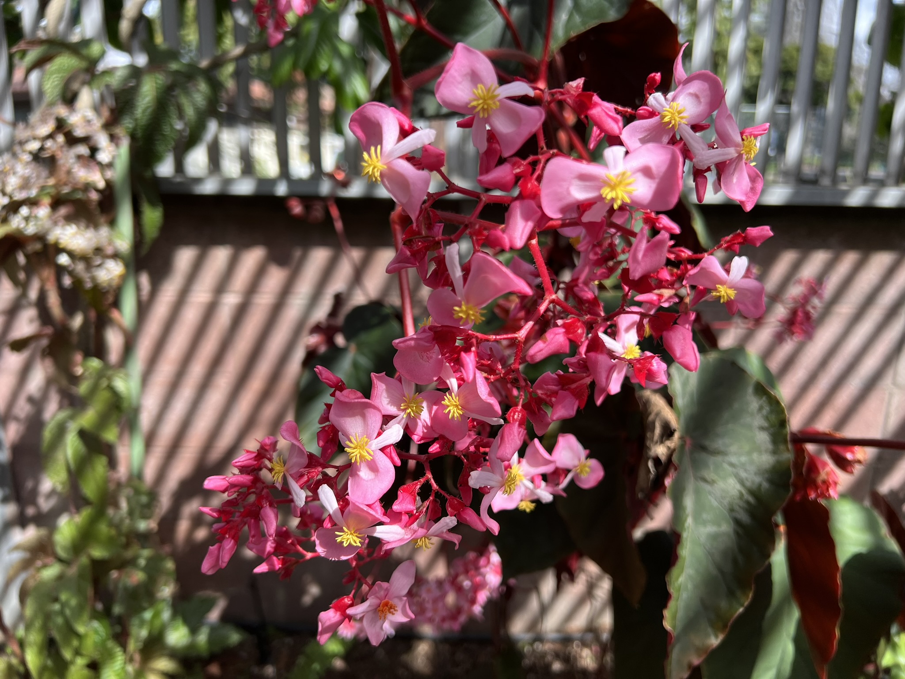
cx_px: 452
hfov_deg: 67.3
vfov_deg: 53.1
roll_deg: -0.6
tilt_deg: -16.4
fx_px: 680
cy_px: 340
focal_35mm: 26
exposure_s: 1/1058
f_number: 1.5
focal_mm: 5.7
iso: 50
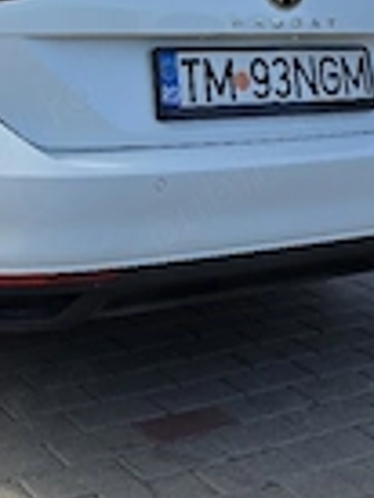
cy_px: -76
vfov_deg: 26.2
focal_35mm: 67
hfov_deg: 21.6
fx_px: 964
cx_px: 51
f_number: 1.7
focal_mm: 6.3
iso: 80
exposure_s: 1/3333
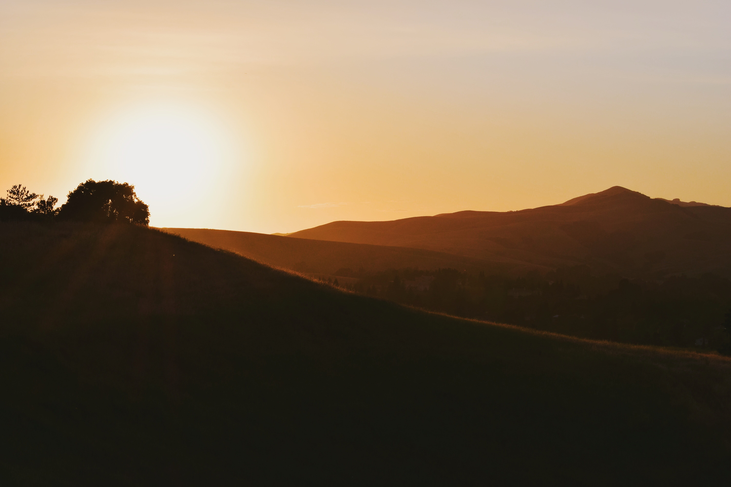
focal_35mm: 82
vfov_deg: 16.6
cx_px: 366
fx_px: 1675
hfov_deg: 24.6
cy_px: 244
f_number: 11
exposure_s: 1/500
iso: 200
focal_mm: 55
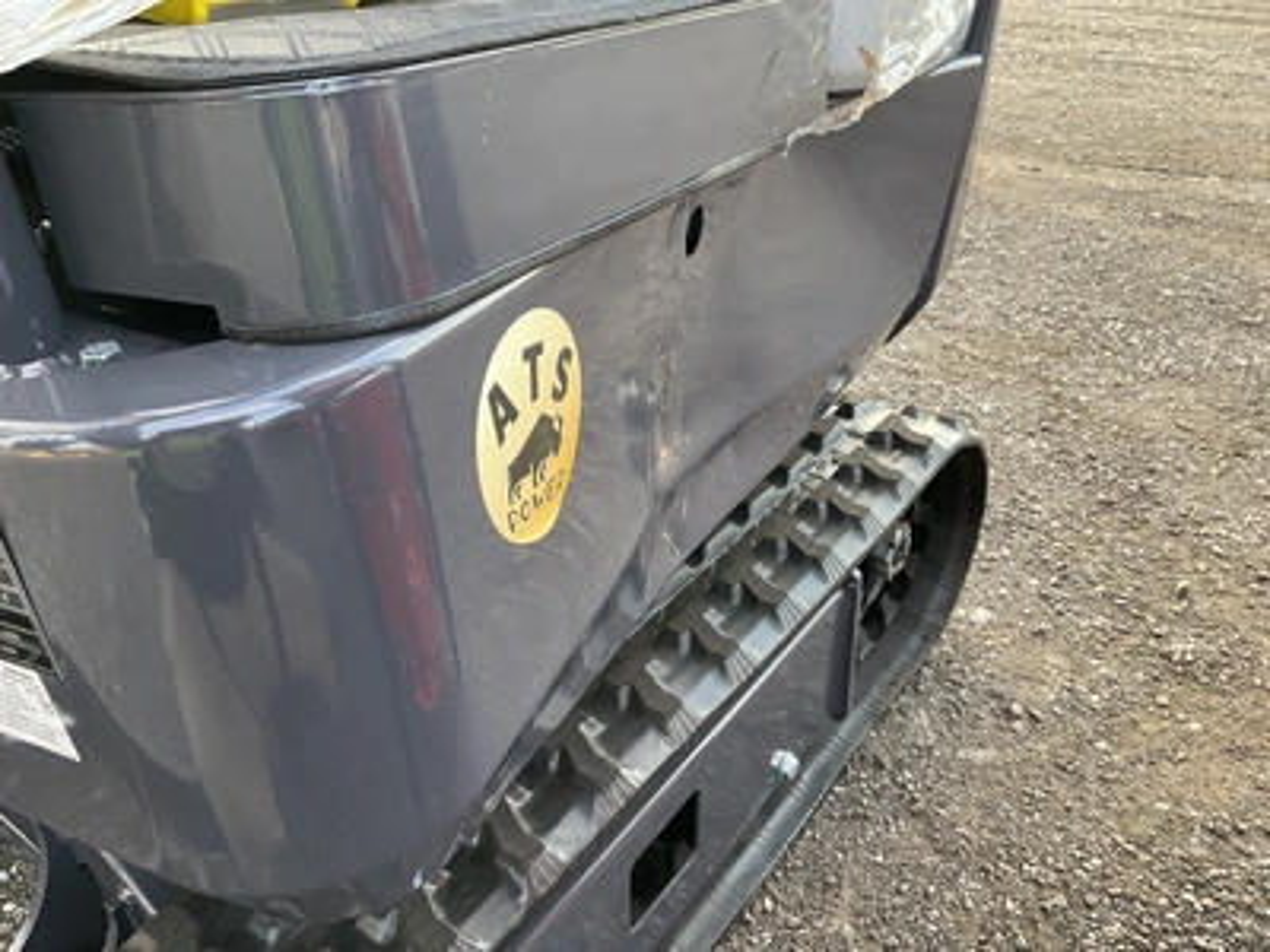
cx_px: 635
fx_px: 1064
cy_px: 476
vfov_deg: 48.2
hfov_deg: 61.7
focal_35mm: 29
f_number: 1.8
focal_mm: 3
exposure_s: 1/99
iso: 64
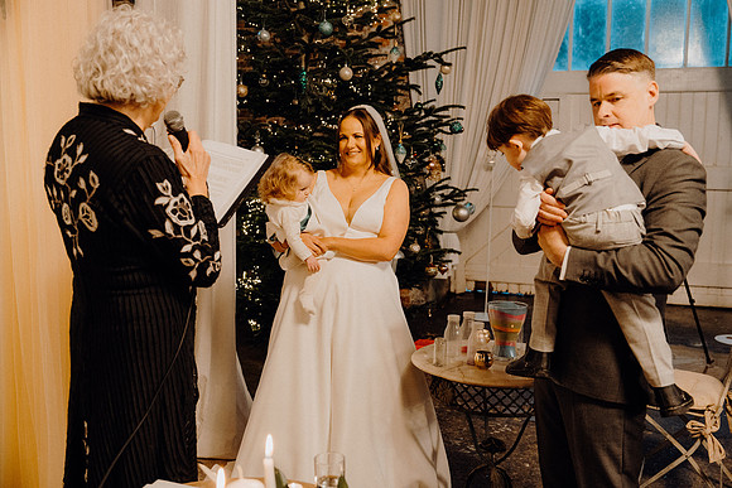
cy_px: 244
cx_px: 366
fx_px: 752
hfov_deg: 51.9
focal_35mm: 37
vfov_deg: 36.0
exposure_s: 1/160
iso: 5000
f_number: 3.5
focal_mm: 37
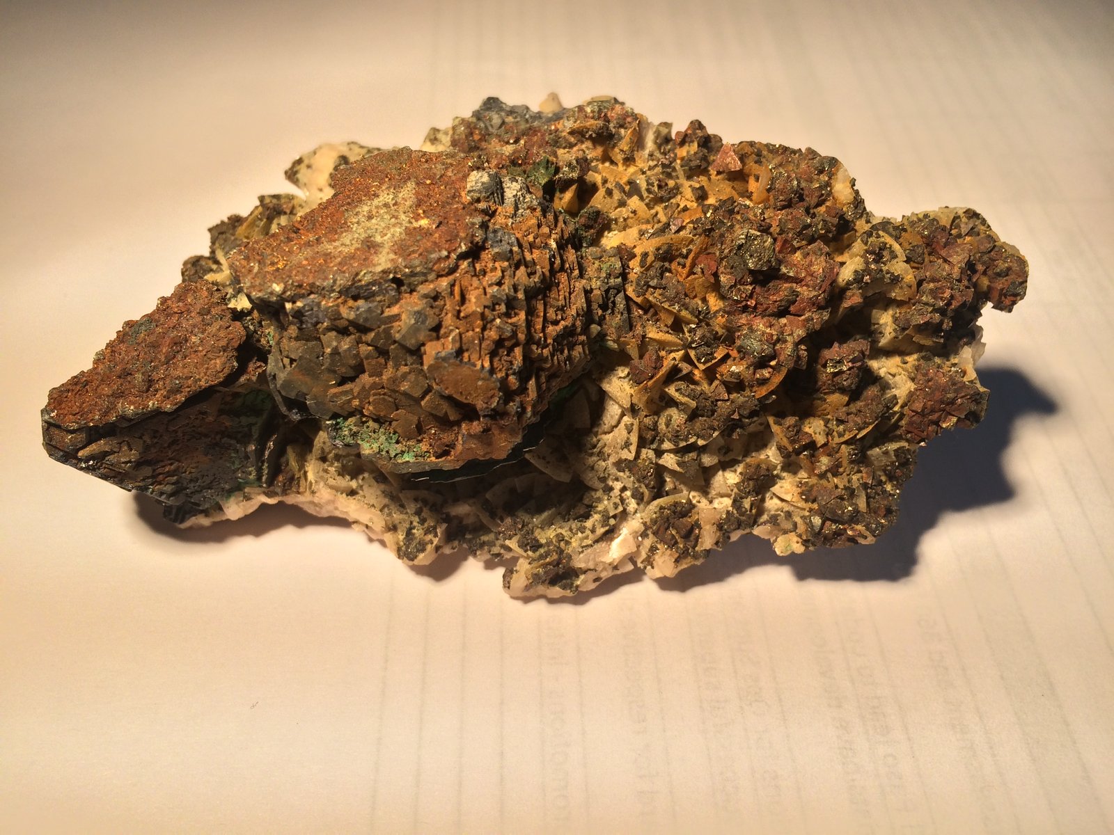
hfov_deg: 61.7
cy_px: 418
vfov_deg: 48.2
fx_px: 933
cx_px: 557
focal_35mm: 29
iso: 32
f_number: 2.2
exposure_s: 1/234
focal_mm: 4.15
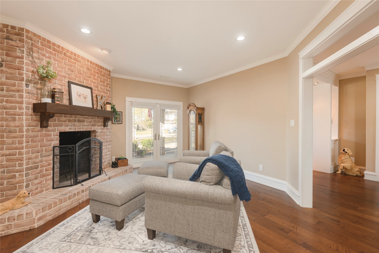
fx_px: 168
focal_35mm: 16
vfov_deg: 73.8
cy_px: 126
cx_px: 190
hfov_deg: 96.7
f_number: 7.1
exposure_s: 1/2.5
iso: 100
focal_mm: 16
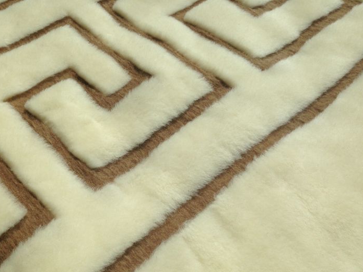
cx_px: 161
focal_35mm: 38
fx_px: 398
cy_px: 156
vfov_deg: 37.6
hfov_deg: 48.9
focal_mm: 4.12
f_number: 2.4
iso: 50
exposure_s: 1/3623
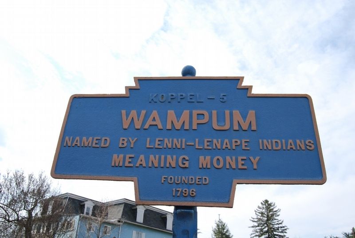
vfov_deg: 40.1
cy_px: 119
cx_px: 178
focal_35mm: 33
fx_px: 326
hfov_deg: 57.2
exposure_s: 1/200
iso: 100
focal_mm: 22
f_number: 7.1
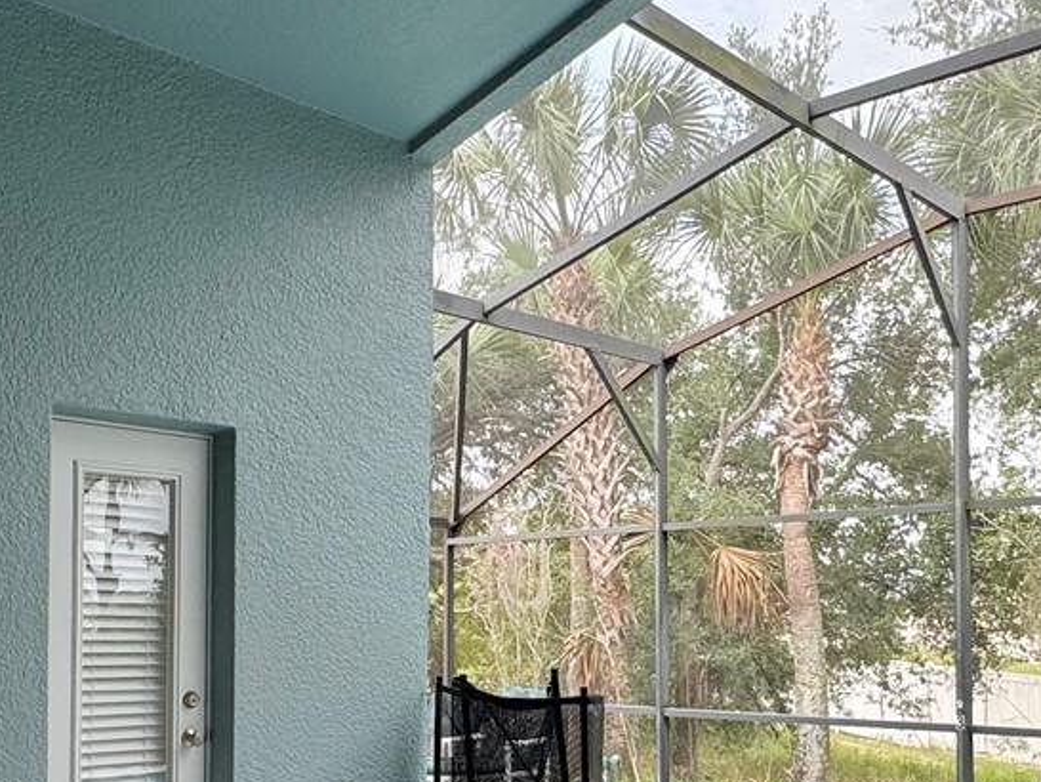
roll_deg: +0.1
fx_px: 1234
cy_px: 610
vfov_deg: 34.2
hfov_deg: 45.5
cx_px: 631
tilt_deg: +1.1
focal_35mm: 41
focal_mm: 2.22
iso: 40
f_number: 2.2
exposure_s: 1/187
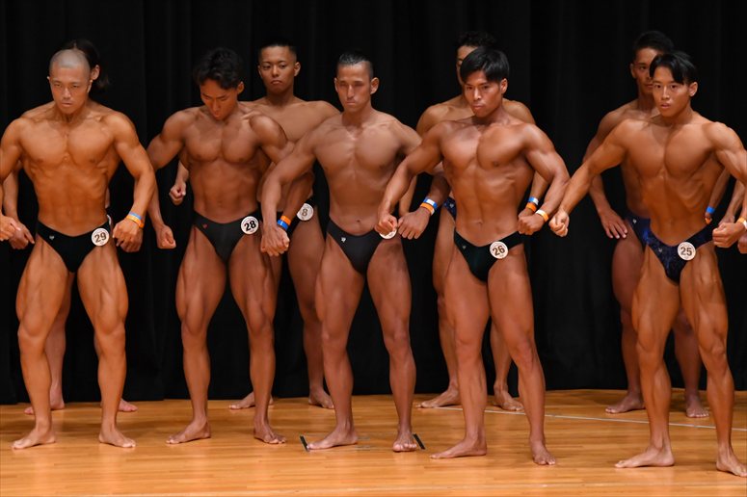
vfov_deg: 4.8
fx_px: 5911
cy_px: 248
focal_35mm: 285
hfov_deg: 7.2
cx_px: 374
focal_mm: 190
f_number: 5.6
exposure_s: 1/400
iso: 4000
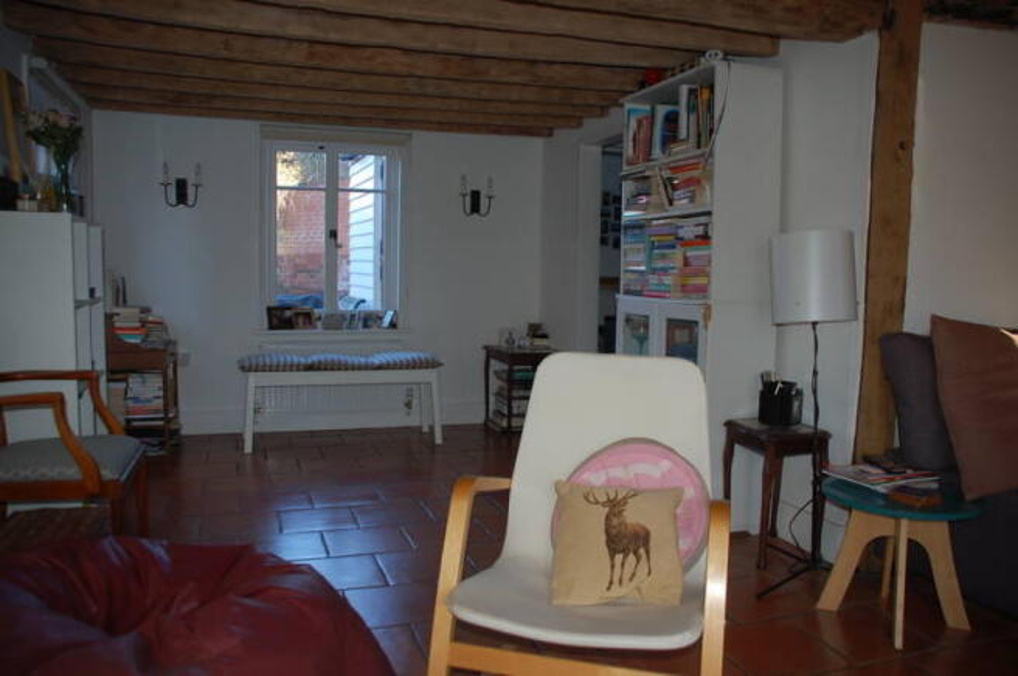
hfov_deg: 67.4
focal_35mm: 27
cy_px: 338
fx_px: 763
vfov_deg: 47.8
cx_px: 509
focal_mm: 18
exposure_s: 1/60
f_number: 3.5
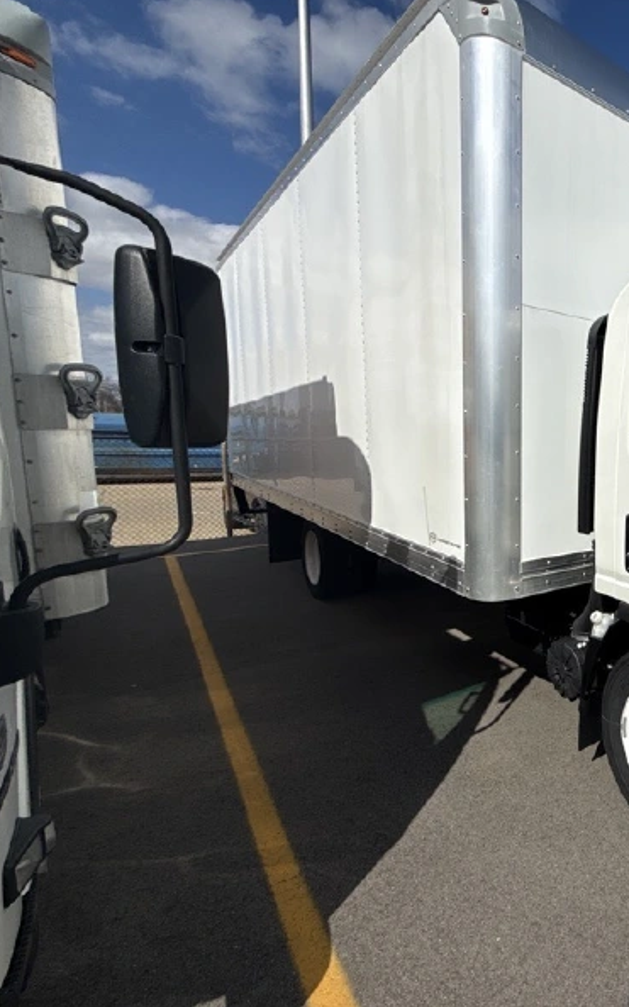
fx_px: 549
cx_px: 660
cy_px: 500
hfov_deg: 47.1
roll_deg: -1.4
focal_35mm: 20
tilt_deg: -4.9
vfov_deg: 85.1
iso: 50
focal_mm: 2.22
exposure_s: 1/6173
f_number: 2.2
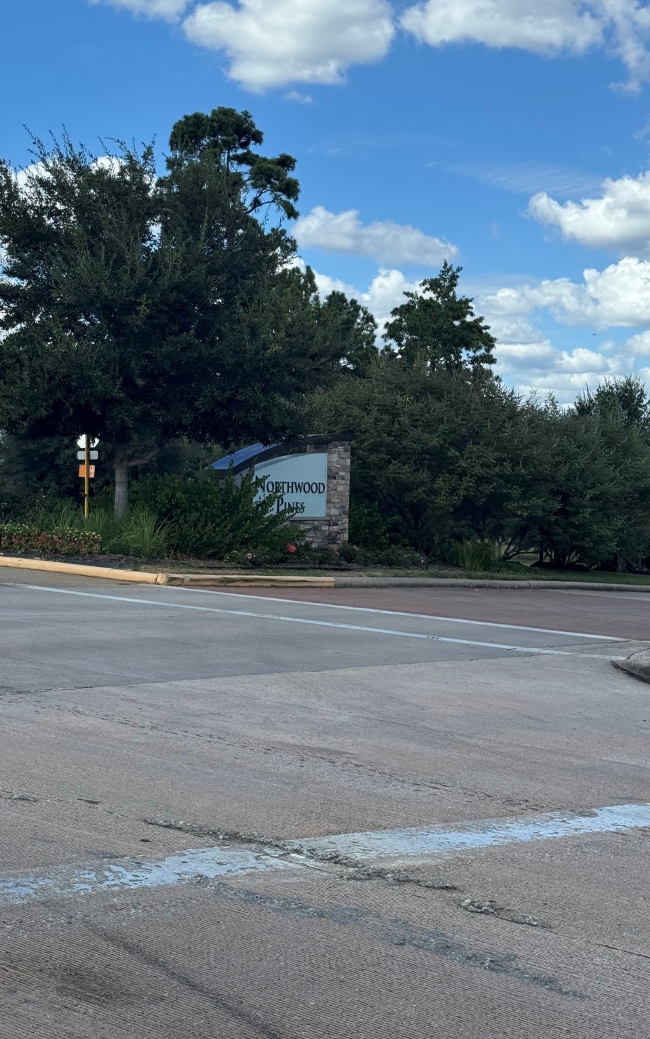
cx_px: 262
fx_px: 1445
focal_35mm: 51
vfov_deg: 39.6
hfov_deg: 25.3
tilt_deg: +1.5
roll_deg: +0.8
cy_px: 520
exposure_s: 1/3096
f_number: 1.78
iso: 64
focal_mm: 6.76
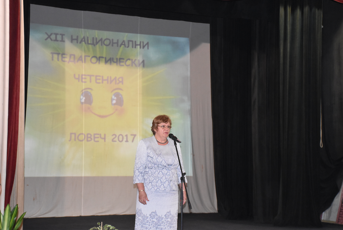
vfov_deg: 20.2
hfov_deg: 29.8
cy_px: 115
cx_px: 172
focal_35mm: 68
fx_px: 644
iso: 3600
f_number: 4.5
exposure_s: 1/60
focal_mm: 45
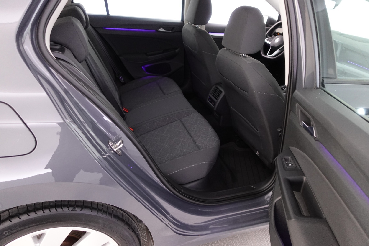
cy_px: 123
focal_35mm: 24
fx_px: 246
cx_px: 184
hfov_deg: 73.7
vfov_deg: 53.1
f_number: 1.8
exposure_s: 1/20
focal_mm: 9.4
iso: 800
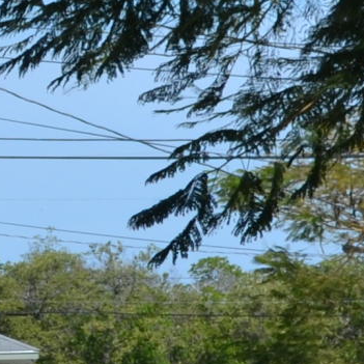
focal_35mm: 436
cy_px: 337
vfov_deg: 4.0
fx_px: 5187
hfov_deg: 3.9
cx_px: -628
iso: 100
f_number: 9
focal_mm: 40
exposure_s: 1/320
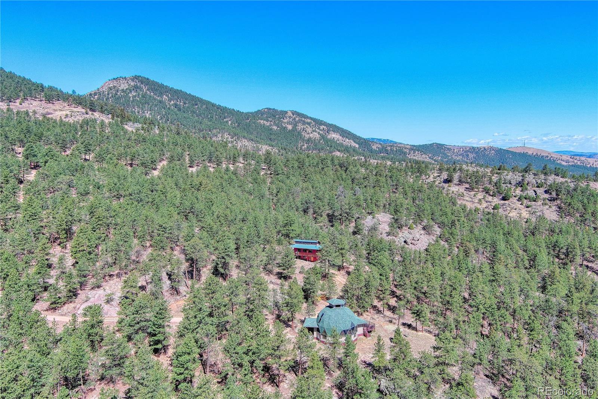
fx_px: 482
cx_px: 299
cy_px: 200
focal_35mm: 29
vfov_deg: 44.9
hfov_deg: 63.7
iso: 100
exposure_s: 1/1215
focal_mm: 10.6
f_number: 2.8
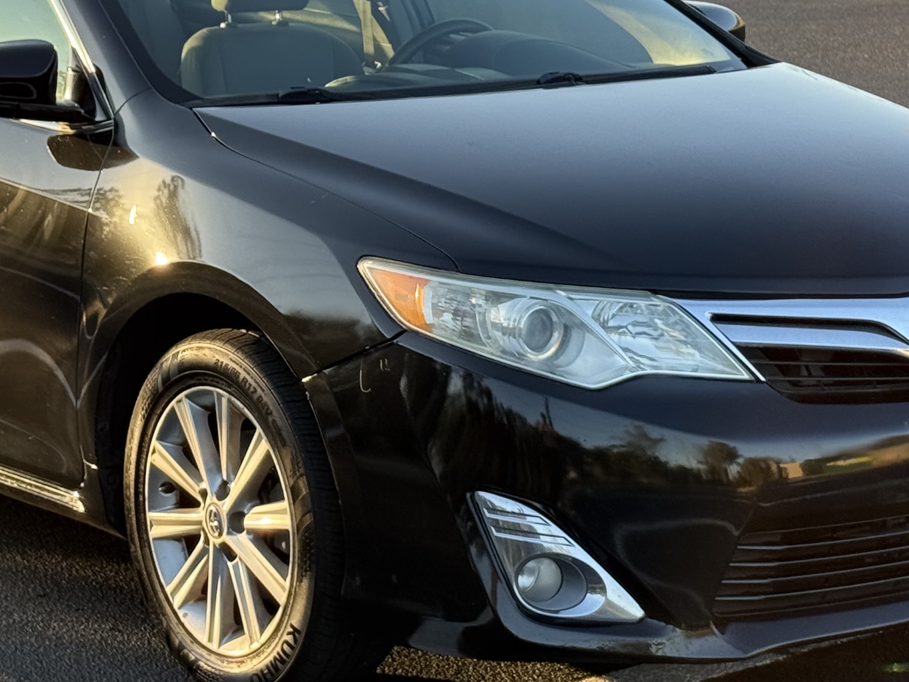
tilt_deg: -9.3
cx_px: 350
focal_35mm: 107
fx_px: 2810
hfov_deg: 18.4
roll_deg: +1.9
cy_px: 270
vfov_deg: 13.8
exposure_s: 1/646
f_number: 1.78
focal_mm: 6.76
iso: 64
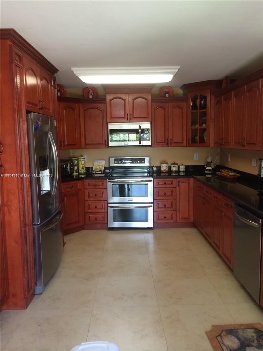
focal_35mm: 30
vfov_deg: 60.0
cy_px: 176
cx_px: 132
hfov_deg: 46.8
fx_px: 304
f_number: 2.2
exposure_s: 1/30
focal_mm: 4.12
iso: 100
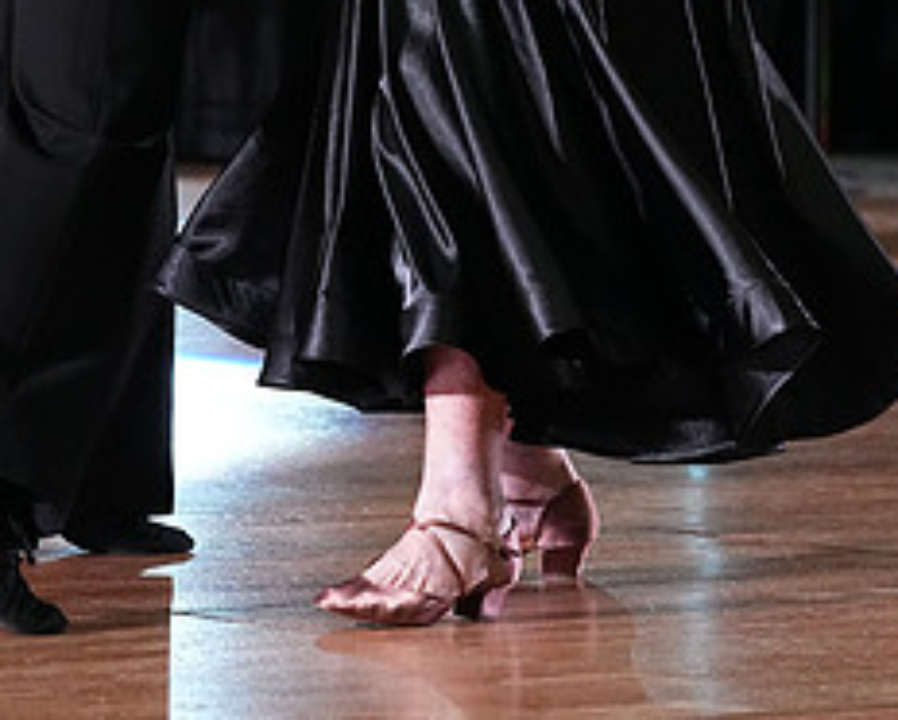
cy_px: -356
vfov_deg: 5.9
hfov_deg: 7.5
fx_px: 6863
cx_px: 374
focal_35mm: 258
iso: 6400
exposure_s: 1/400
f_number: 5
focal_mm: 110
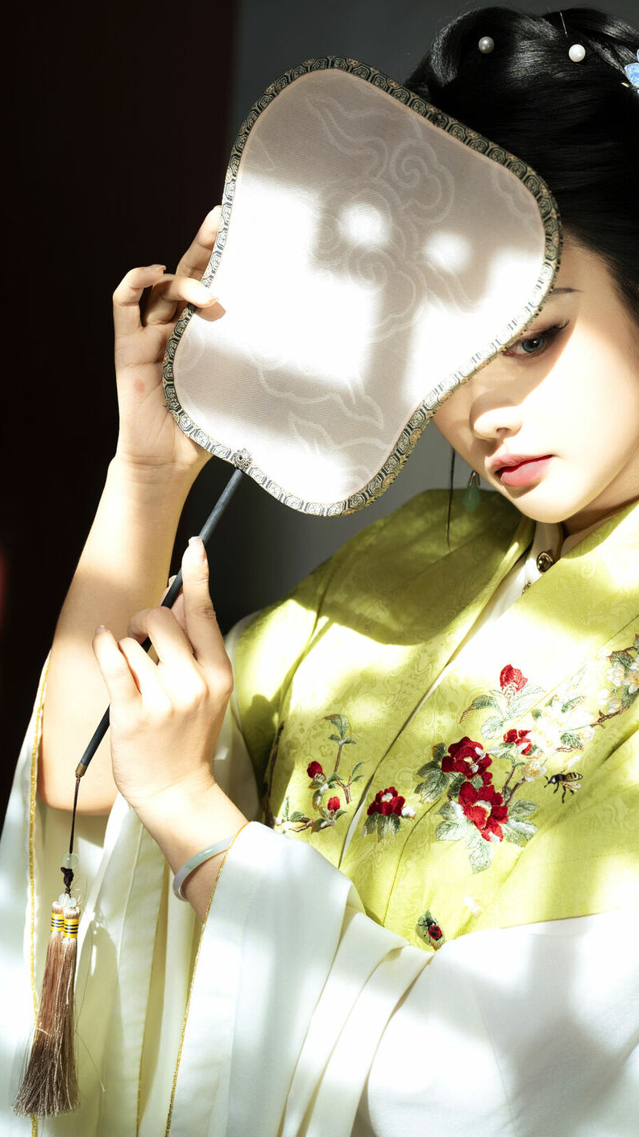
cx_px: 421
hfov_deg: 15.9
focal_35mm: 76
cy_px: 516
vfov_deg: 27.9
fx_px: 2290
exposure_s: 1/160
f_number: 4
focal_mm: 65
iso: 125
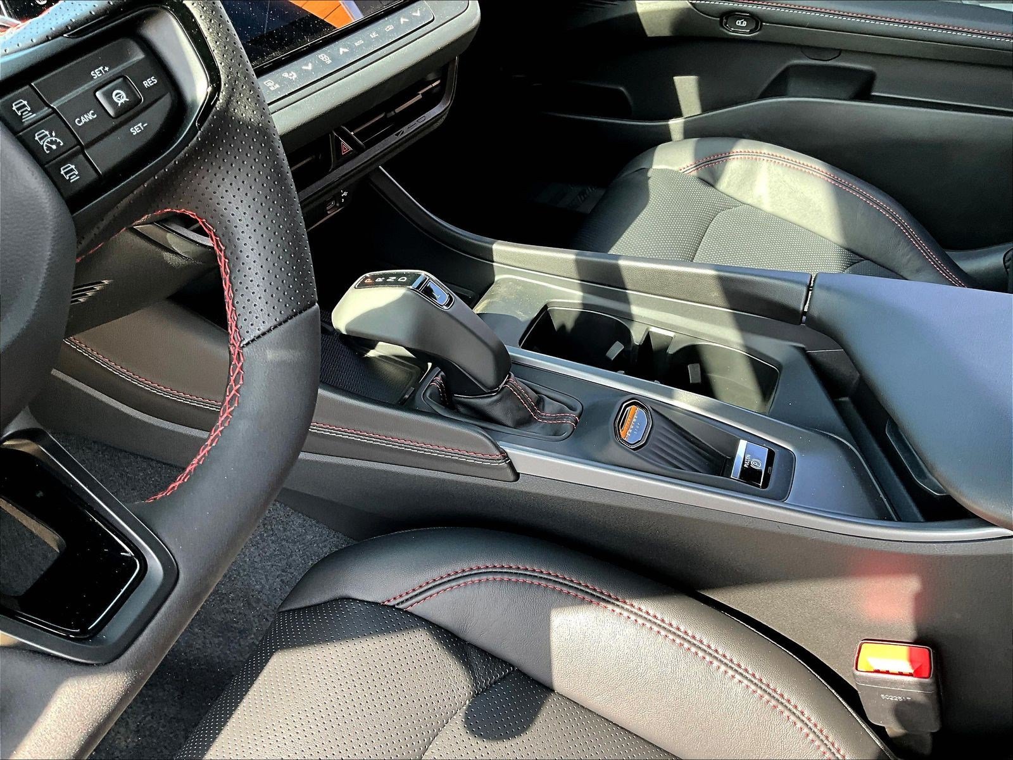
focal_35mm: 29
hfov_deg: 61.7
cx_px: 506
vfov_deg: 48.2
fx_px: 849
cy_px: 380
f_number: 1.8
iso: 50
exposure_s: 1/122
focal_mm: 3
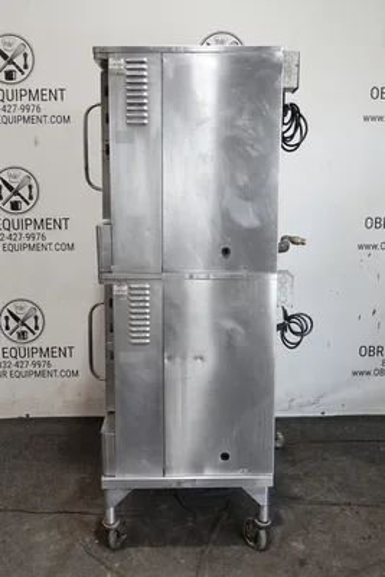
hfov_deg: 34.2
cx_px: 192
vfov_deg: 49.5
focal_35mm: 39
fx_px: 625
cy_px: 288
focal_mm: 14.4
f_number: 4
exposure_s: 1/30
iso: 500
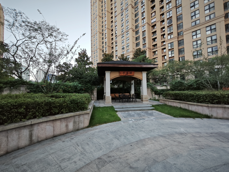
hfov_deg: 98.2
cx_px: 114
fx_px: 99
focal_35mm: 15
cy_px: 86
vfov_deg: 81.7
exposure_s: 1/46.2
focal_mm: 1.91
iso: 64
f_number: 2.2
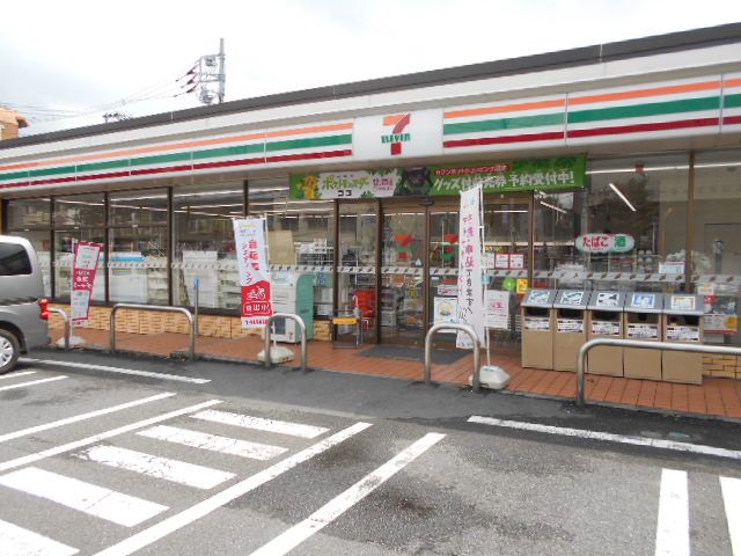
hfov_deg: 67.3
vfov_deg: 53.1
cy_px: 278
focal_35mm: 26
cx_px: 370
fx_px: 557
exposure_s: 1/320
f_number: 3.2
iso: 80
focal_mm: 4.6
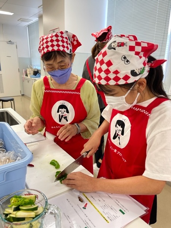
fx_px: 171
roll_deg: -1.7
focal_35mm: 26
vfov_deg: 67.3
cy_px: 114
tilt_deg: -15.9
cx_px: 86
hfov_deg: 53.1
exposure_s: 1/120
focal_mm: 5.1
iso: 125
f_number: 1.6
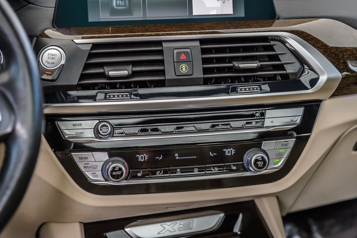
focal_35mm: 70
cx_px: 178
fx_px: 694
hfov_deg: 28.9
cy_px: 119
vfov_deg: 19.4
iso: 400
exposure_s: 1/125
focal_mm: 70
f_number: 4
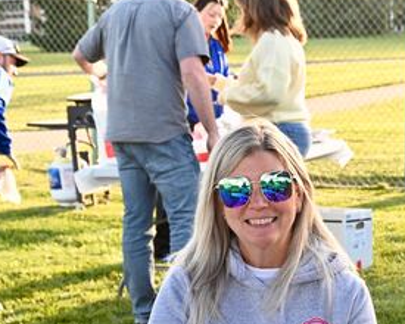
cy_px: 366
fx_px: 1280
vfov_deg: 14.1
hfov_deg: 17.6
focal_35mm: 107
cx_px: 393
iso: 400
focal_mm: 30.5
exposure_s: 1/200
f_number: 4.5
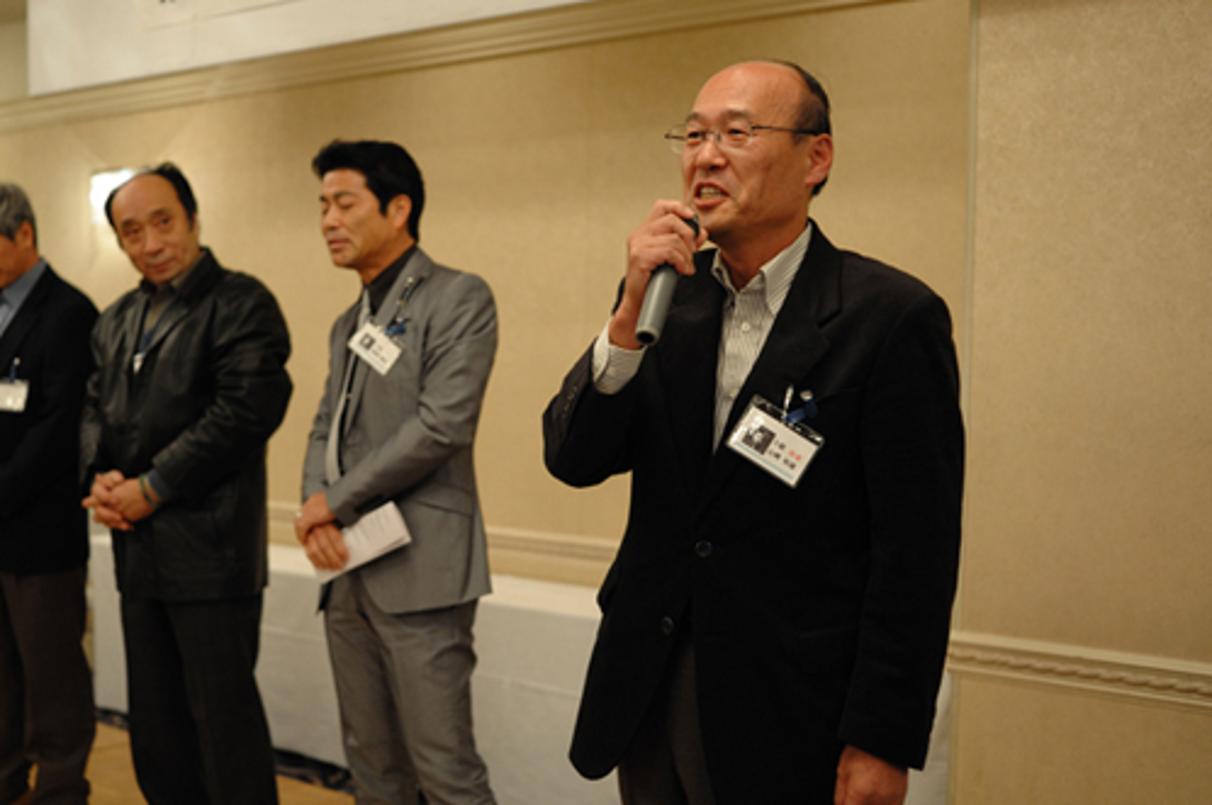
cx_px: 445
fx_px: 1513
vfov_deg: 29.8
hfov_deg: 43.3
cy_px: 428
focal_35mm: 45
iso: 1400
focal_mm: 35
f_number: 2.8
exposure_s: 1/100
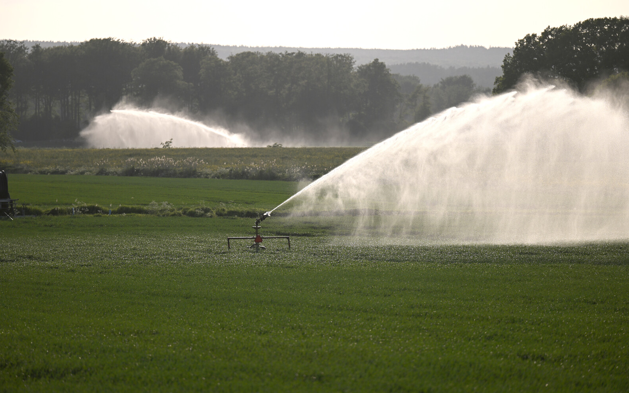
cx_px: 314
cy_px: 185
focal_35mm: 205
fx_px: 3514
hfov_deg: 10.2
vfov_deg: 6.4
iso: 100
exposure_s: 1/4000
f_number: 3.2
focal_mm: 200
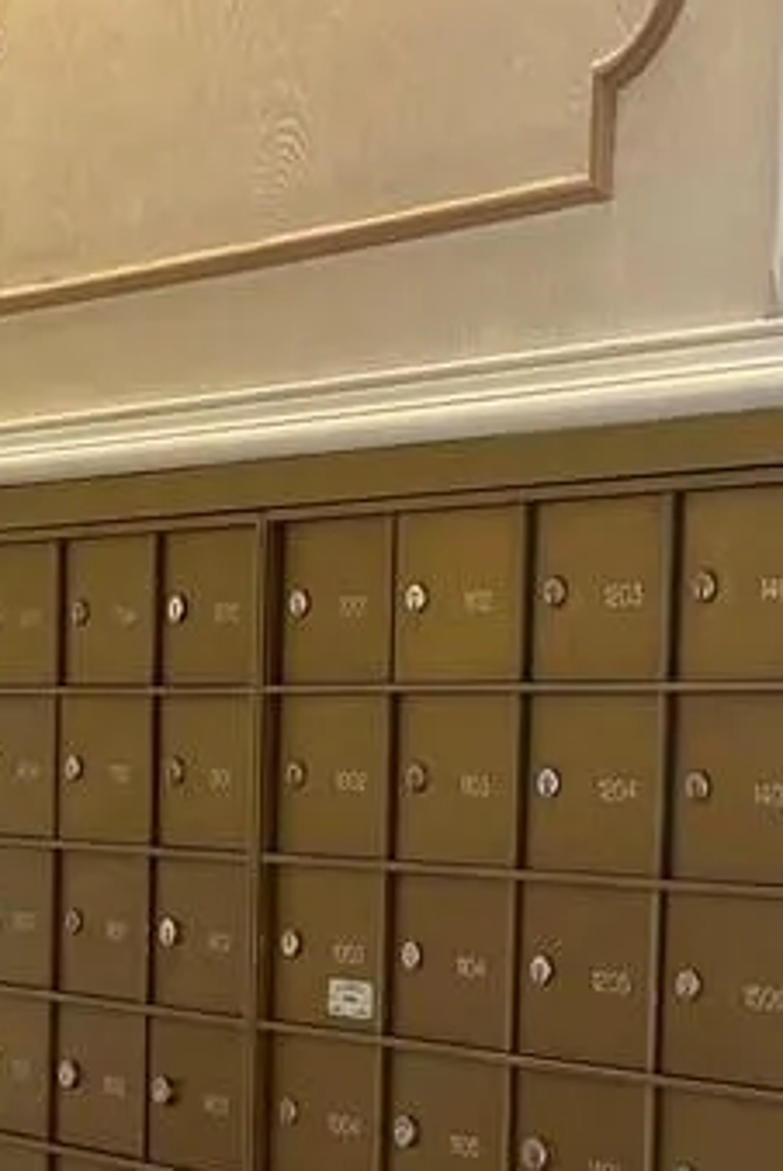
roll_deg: +0.3
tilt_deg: -5.9
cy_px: 1046
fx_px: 3842
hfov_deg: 11.2
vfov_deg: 17.1
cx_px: -409
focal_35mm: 118
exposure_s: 1/60
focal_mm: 6.76
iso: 125
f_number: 1.78
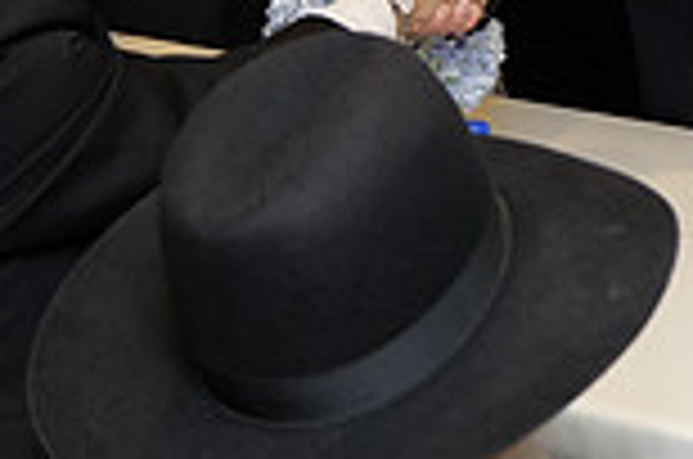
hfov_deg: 19.6
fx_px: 1959
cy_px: -106
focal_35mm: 102
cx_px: 644
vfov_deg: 13.0
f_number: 2.8
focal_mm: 18
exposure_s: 1/180
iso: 800
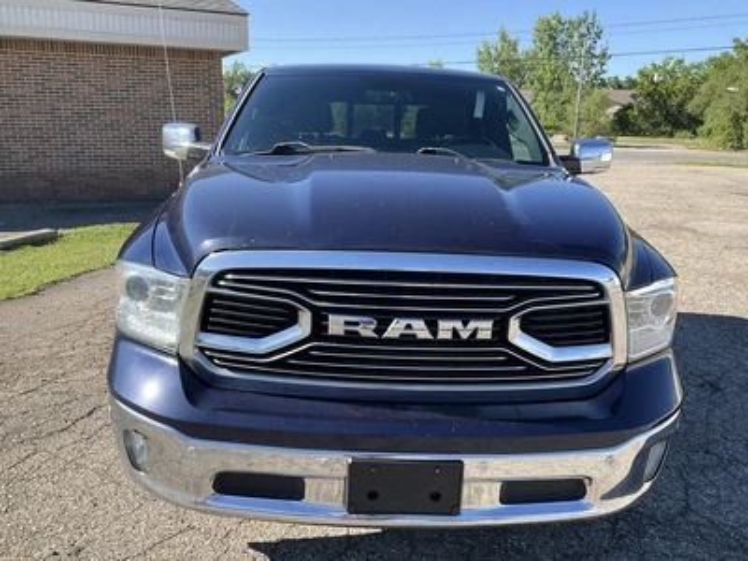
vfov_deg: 48.2
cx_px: 374
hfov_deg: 61.7
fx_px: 627
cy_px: 280
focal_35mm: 29
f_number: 1.8
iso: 25
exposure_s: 1/650
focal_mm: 3
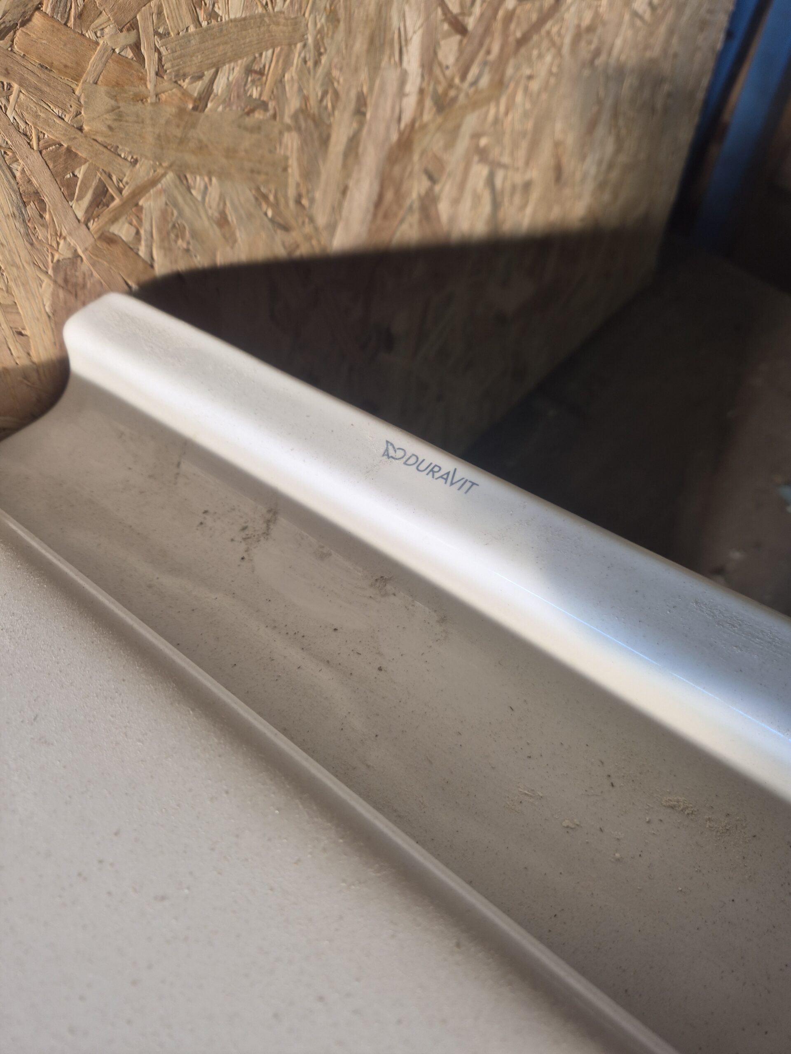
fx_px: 701
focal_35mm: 23
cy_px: 527
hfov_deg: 58.9
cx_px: 396
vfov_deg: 73.9
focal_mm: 5.4
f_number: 1.8
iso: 25
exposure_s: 1/111
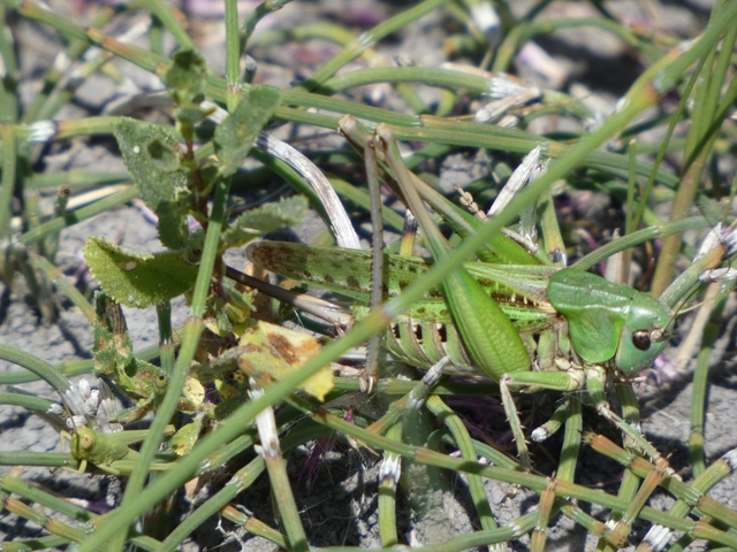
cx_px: 368
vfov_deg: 1.3
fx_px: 24527
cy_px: 276
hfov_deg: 1.7
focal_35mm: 1152
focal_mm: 206.4
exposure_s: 1/400
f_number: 5.8
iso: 80
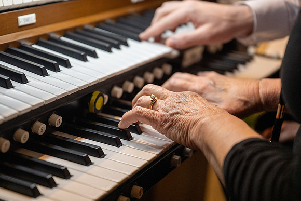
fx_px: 585
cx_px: 150
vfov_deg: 19.5
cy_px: 100
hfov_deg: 28.8
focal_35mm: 70
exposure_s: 1/320
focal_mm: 70
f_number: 2.8
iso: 4000
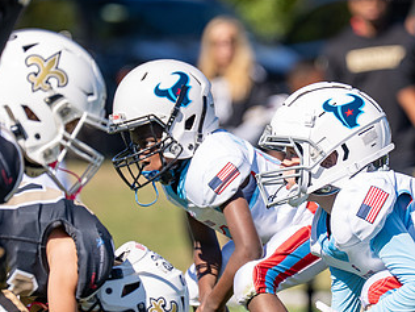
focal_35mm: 591
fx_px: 7085
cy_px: 182
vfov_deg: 2.5
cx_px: 280
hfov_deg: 3.4
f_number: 2.8
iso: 100
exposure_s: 1/2000
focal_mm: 200
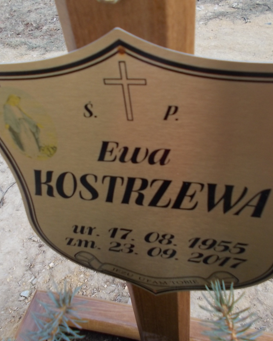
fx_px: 343
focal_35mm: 34
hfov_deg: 43.3
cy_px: 170
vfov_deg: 52.8
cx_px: 126
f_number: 3.2
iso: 80
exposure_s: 1/320
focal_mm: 4.6
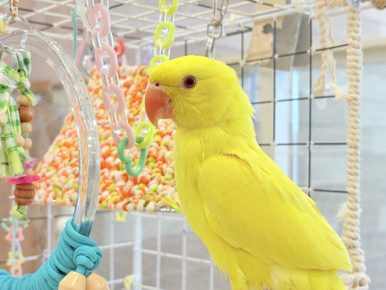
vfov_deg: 28.0
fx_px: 580
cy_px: 145
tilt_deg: +0.2
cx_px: 193
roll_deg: +0.4
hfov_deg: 36.8
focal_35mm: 52
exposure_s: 1/107
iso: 64
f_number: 1.6
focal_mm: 5.96
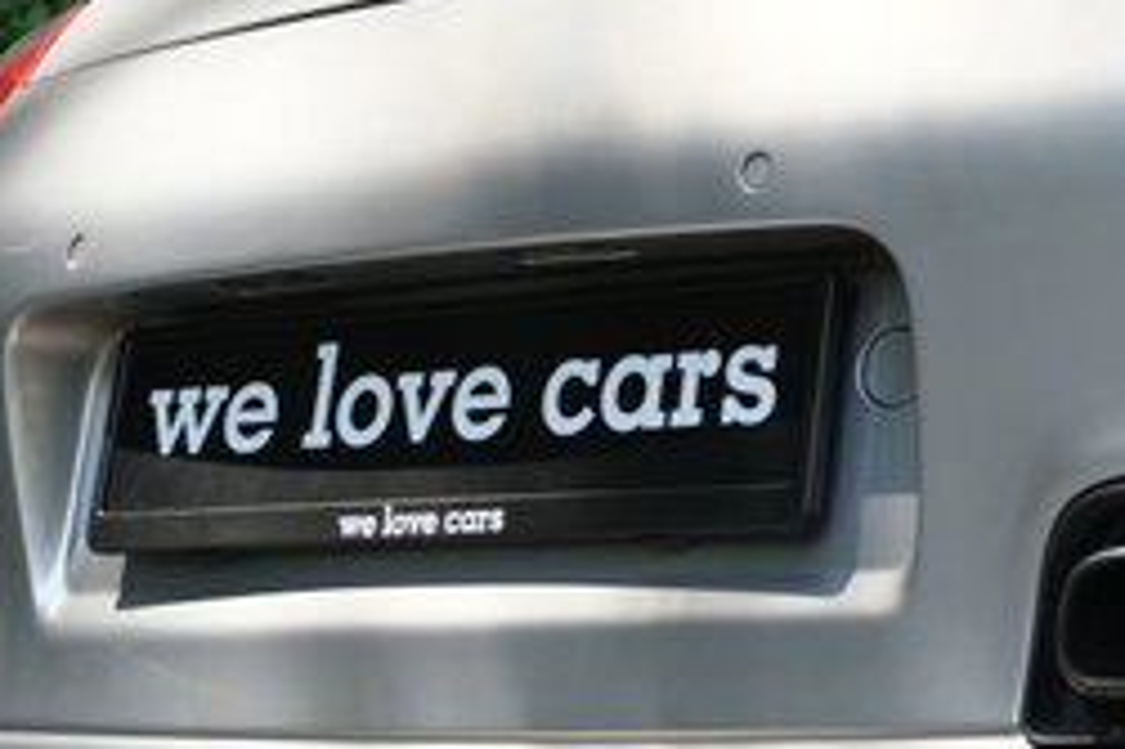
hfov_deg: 18.8
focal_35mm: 107
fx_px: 3341
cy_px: -40
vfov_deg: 12.6
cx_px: 997
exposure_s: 1/400
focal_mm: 23.3
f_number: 3.6
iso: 400
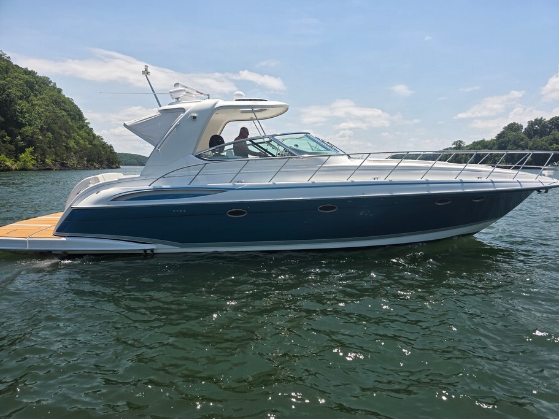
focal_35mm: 23
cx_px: 280
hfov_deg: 73.9
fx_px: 371
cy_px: 210
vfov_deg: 58.9
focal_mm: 6.3
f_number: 1.7
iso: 80
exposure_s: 1/4539
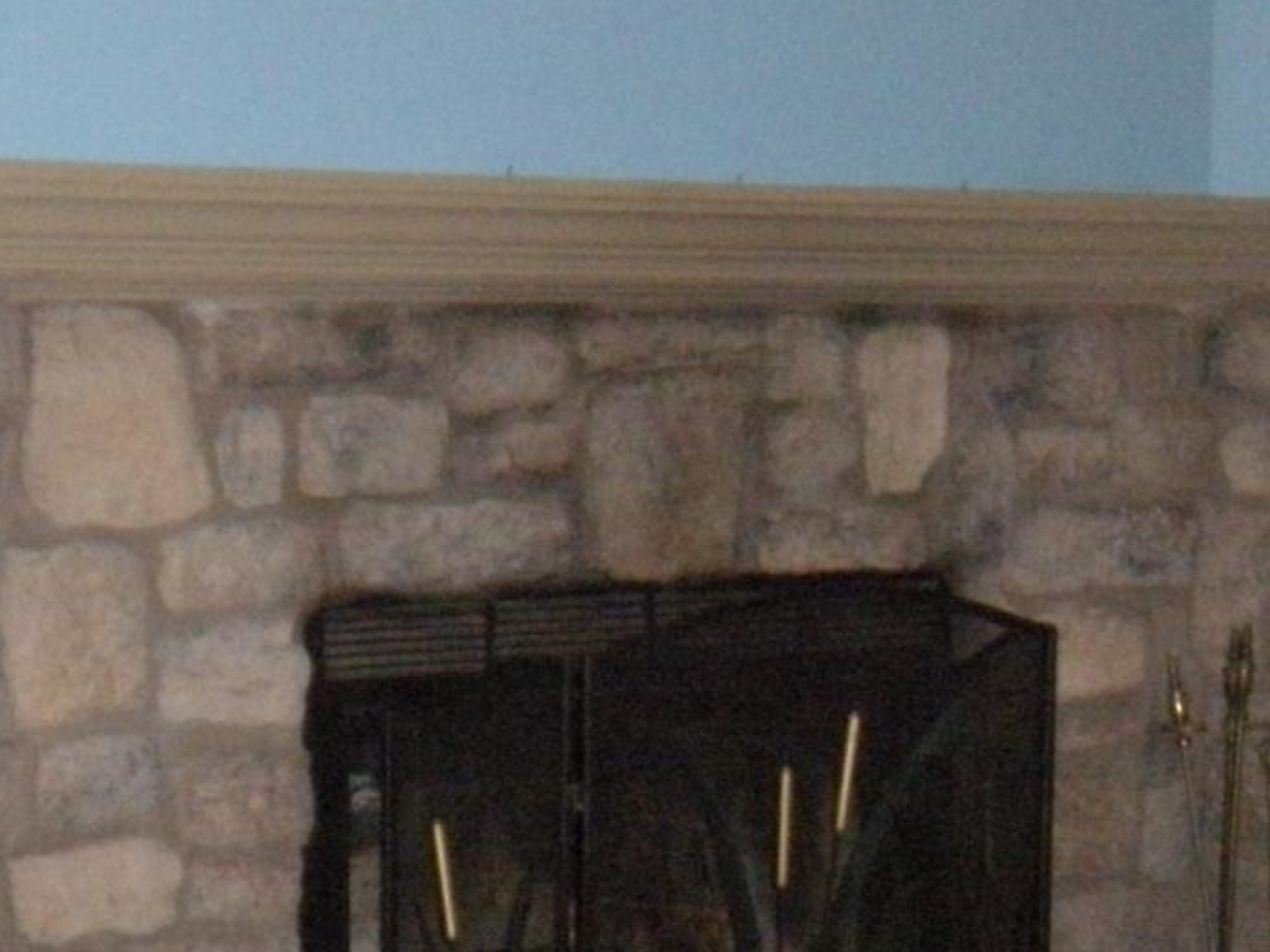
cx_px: 513
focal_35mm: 103
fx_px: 3779
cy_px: 793
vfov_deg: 14.3
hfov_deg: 19.1
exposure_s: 1/60
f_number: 3.8
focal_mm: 5.9
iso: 535
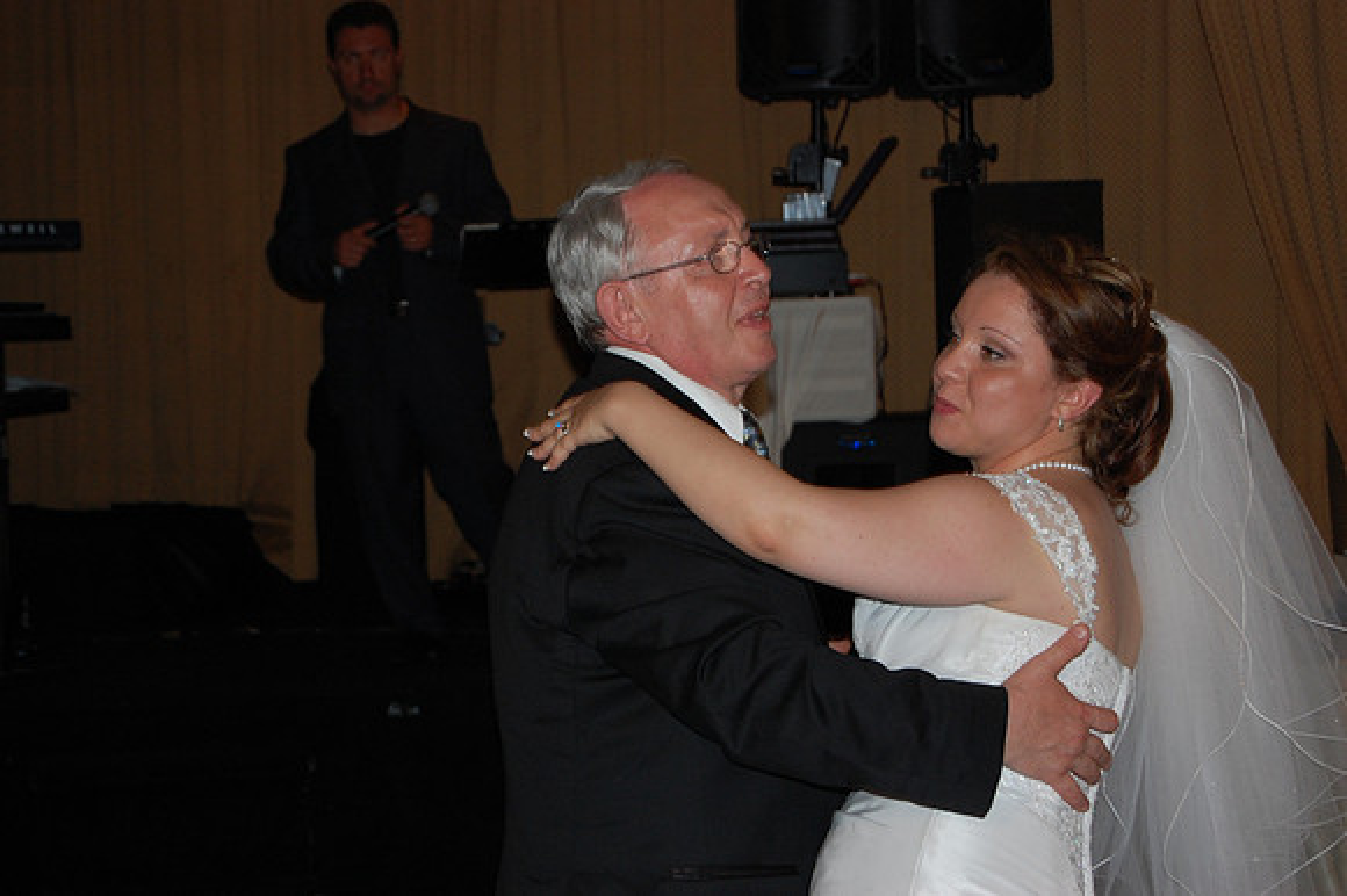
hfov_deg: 24.6
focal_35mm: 82
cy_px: 448
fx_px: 3085
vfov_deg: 16.5
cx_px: 674
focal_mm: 55
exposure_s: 1/60
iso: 400
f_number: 5.6
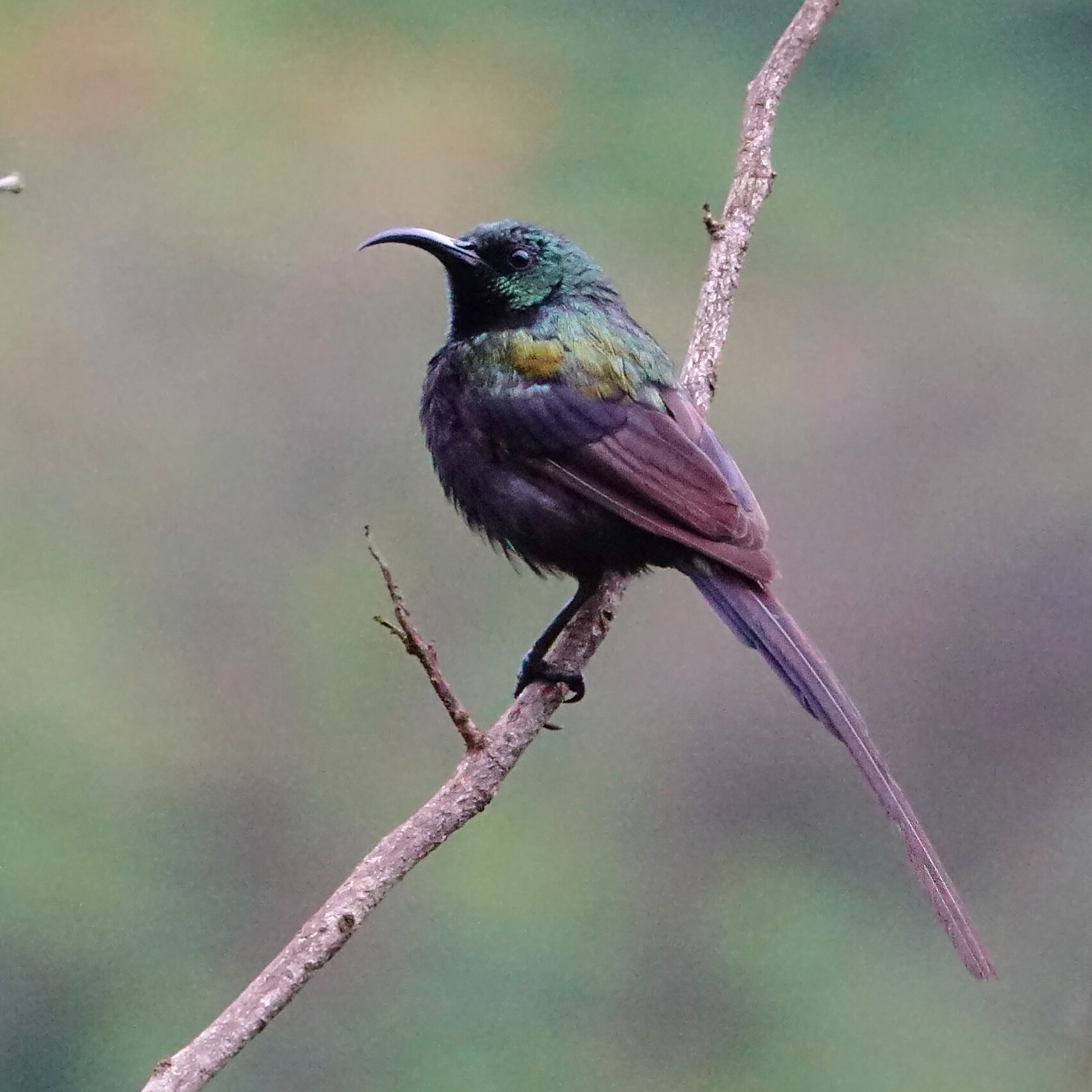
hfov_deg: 2.4
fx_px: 25840
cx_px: 497
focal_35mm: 724
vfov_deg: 2.4
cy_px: 546
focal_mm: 207.88
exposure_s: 1/250
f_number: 8
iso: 3200
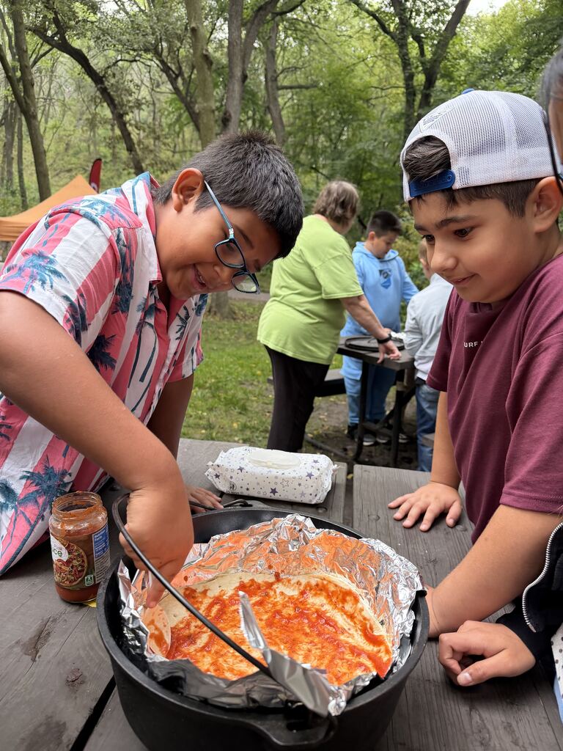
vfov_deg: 71.6
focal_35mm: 24
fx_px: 520
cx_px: 282
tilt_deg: -15.9
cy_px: 376
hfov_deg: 56.8
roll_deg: +0.7
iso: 200
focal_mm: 6.76
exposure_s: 1/121
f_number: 1.78
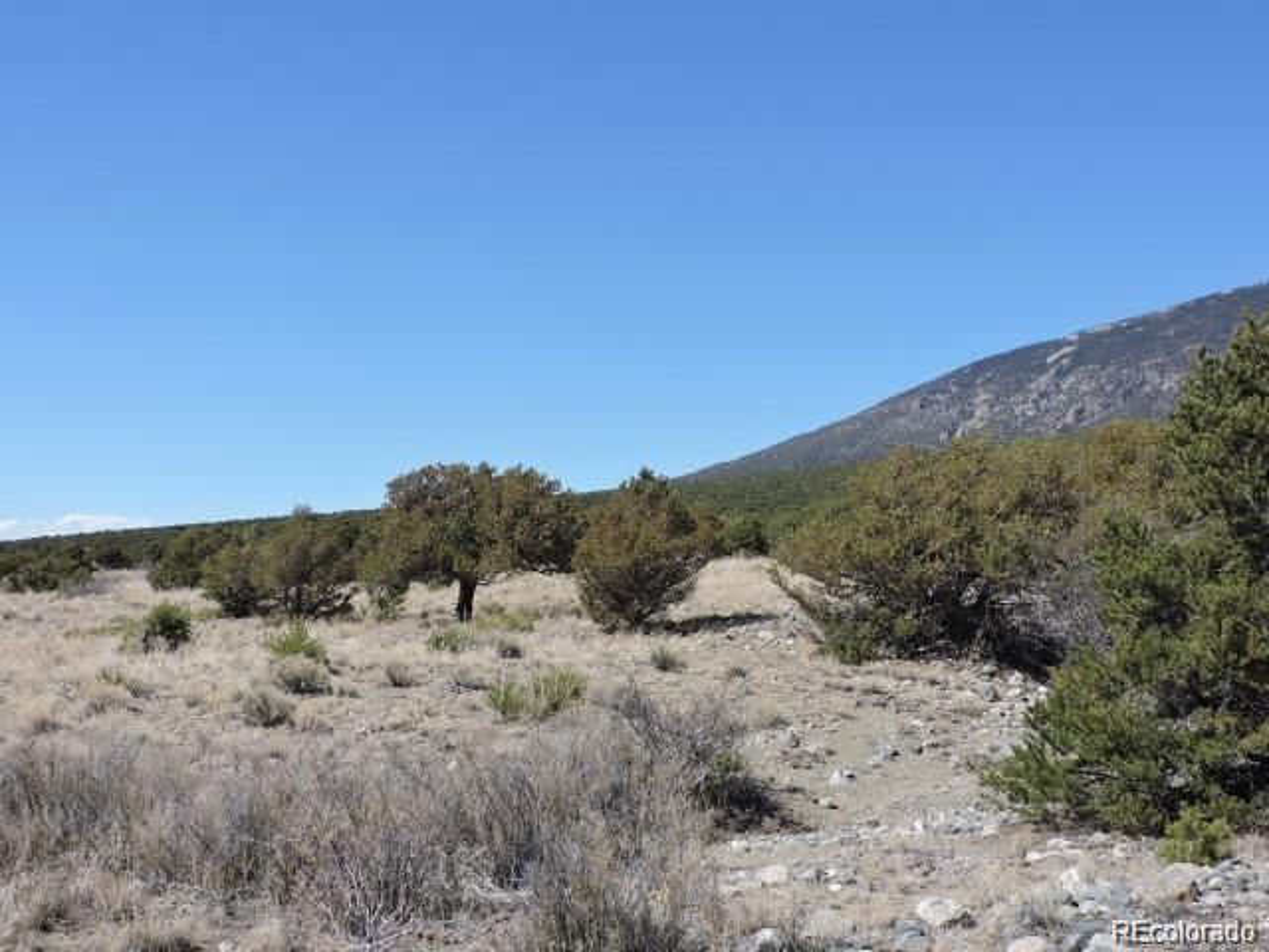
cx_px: 634
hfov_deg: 43.9
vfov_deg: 33.6
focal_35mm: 43
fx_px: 1576
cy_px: 476
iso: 100
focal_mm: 7.7
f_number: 3.4
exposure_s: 1/1000
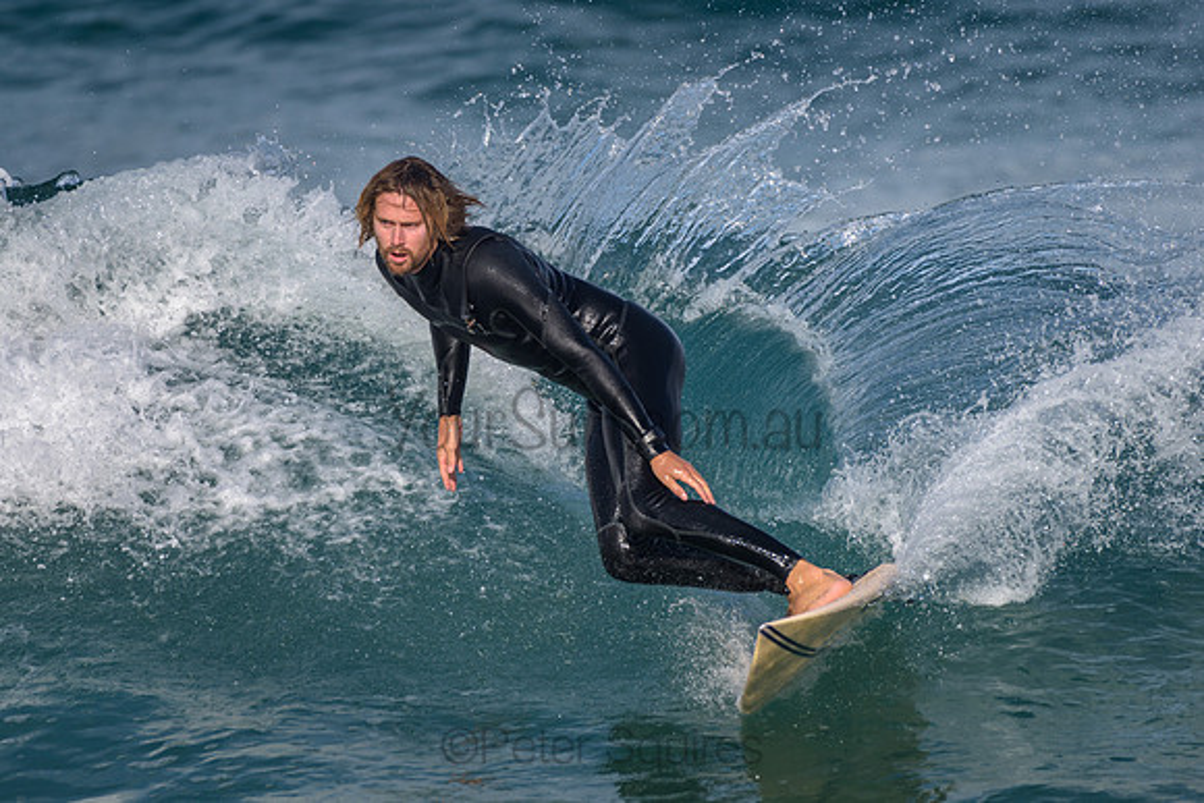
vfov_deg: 2.2
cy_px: 419
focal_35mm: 612
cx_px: 467
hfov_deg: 3.4
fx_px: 20481
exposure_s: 1/2000
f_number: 5.6
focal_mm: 500
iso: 140
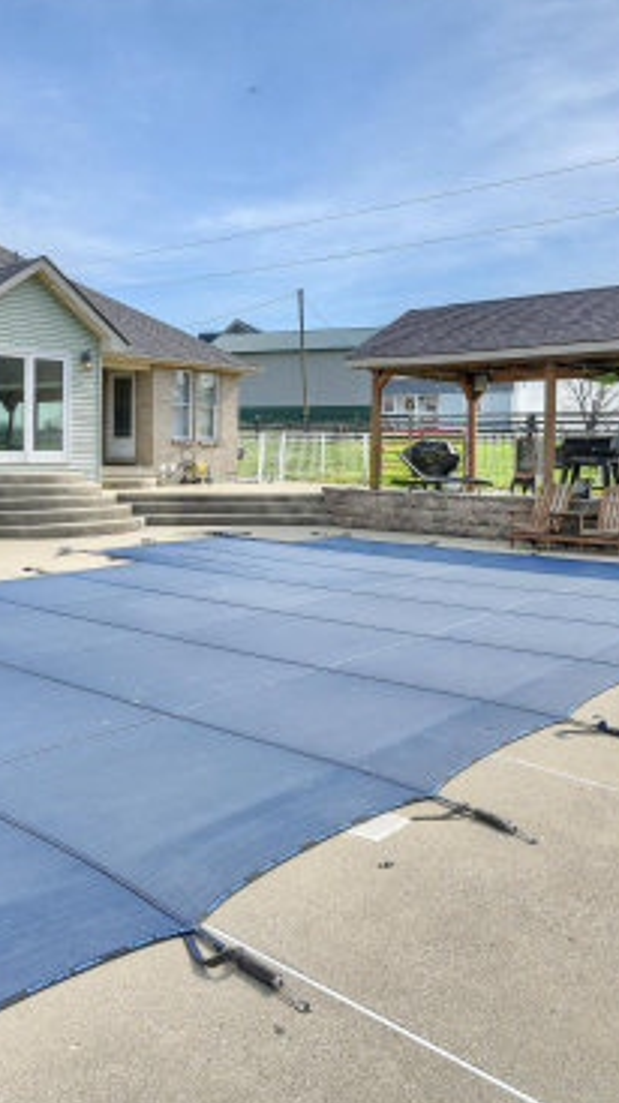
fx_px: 877
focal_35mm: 30
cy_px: 466
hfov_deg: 37.9
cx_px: 156
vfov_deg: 64.0
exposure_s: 1/80
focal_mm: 14
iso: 100
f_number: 11
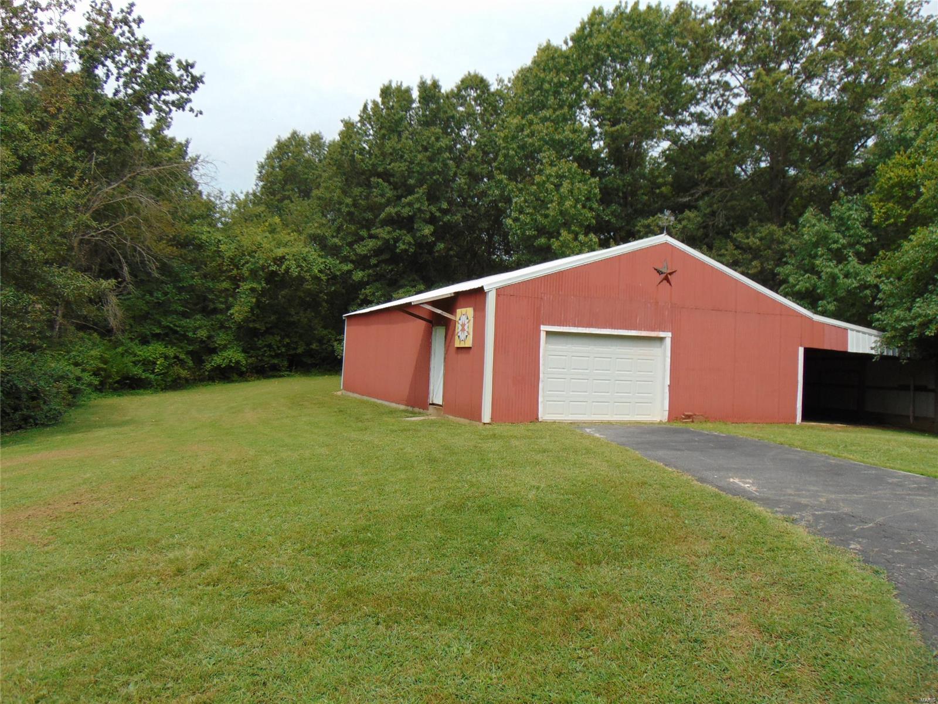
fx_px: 677
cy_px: 352
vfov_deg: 54.9
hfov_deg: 69.4
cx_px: 469
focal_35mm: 25
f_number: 3
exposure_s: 1/800
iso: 80
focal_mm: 4.5
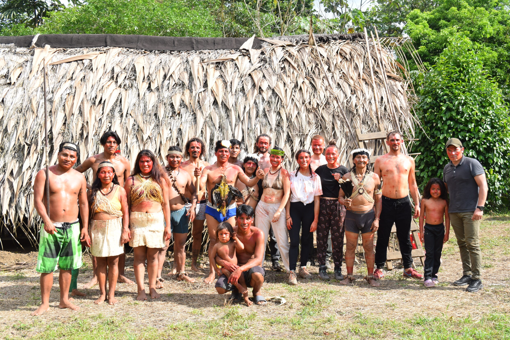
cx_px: 259
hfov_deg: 51.9
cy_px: 170
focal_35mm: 37
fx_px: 524
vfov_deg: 35.9
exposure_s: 1/400
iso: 200
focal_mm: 24
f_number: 10
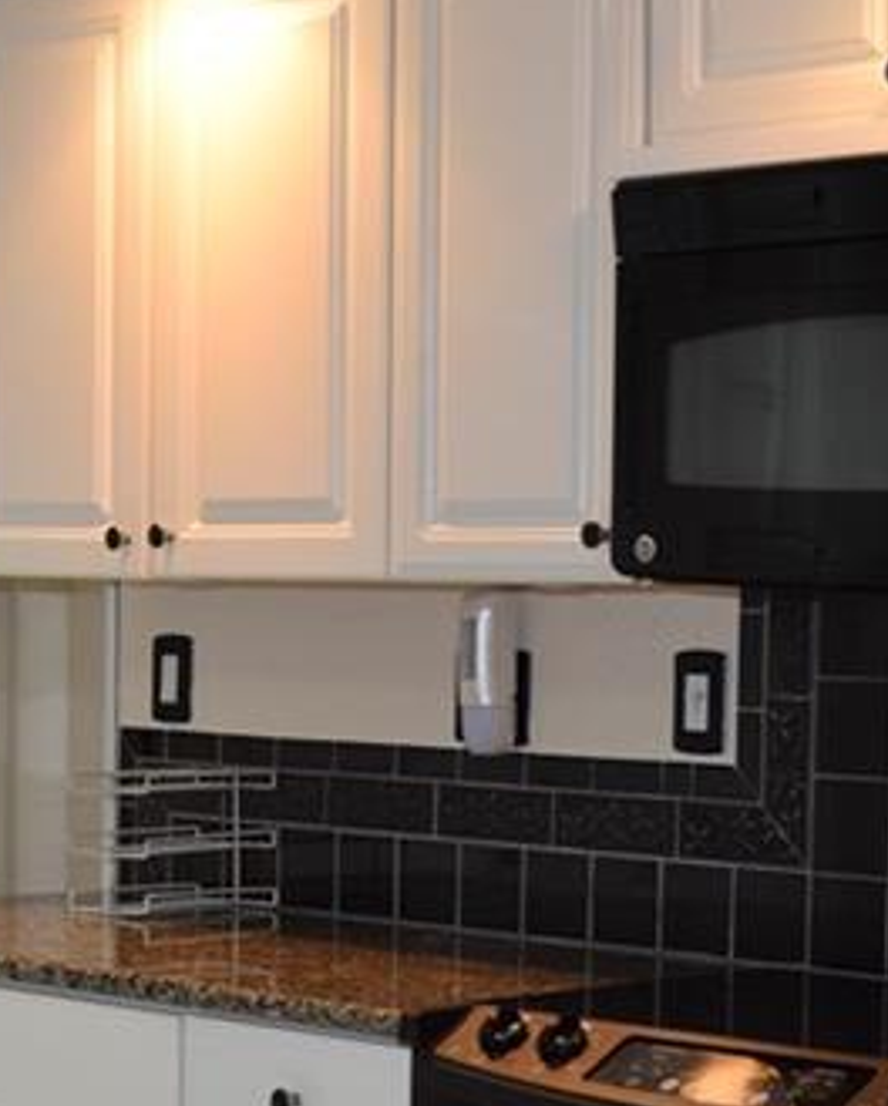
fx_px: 3443
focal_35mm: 105
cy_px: 914
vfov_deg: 18.1
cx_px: 222
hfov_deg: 14.6
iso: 800
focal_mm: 24
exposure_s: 1/100
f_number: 5
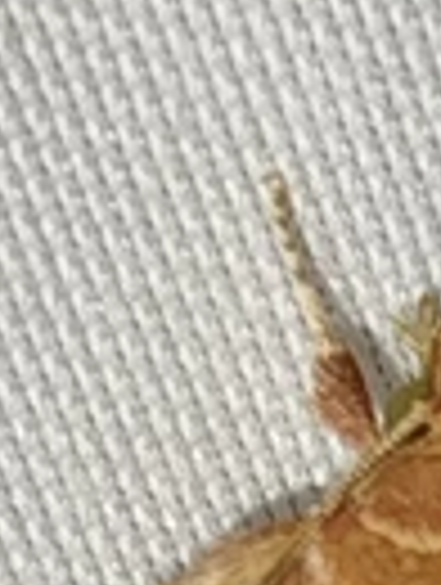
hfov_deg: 4.0
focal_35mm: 373
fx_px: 6315
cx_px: 356
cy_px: 1156
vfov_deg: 5.2
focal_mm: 5.31
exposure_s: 1/50
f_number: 1.7
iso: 50
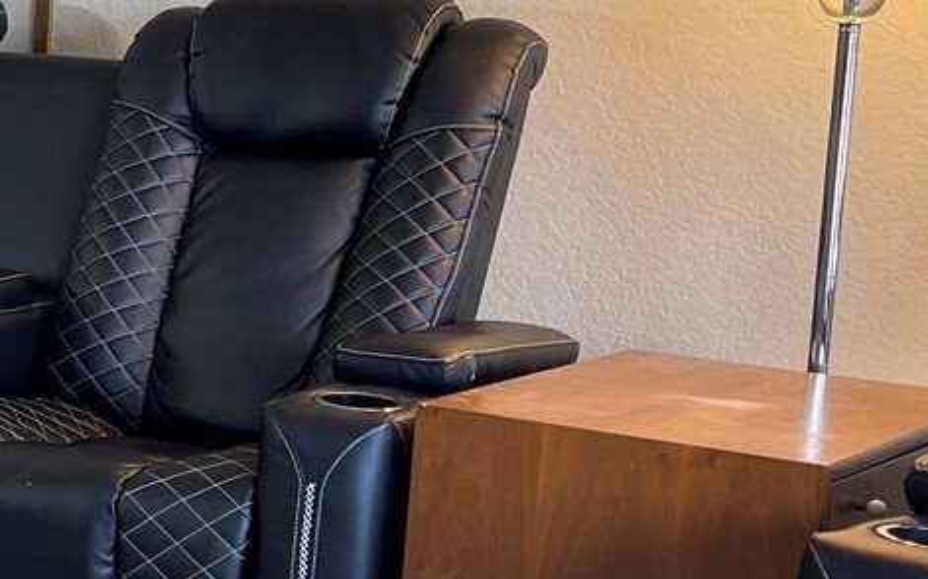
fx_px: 2275
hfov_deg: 20.1
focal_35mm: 90
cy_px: 362
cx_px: -441
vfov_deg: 14.5
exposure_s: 1/60
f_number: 1.6
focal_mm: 5.1
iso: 64
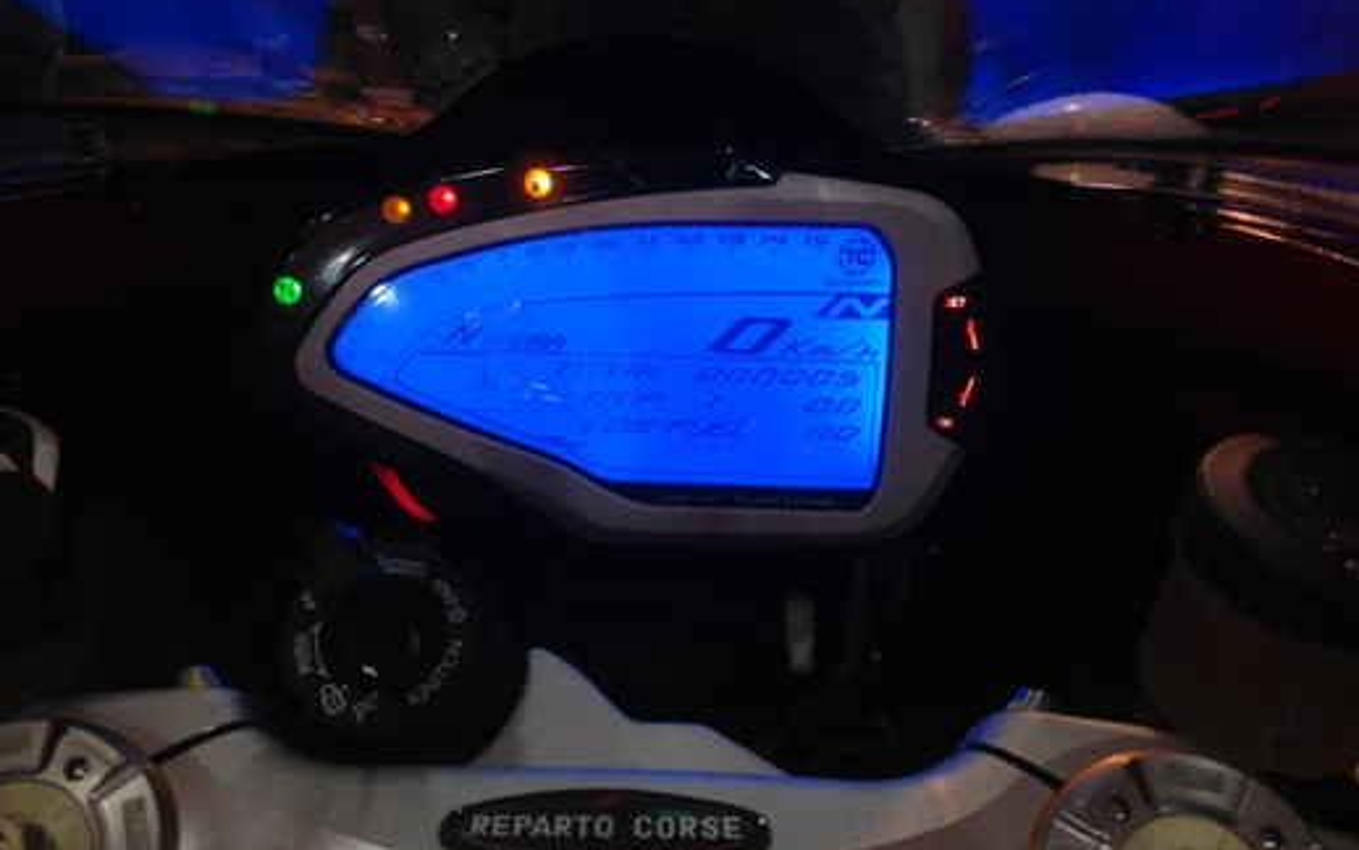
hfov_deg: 54.0
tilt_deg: -45.4
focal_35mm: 36
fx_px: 1334
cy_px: 475
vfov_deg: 35.3
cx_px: 678
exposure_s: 1/20
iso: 80
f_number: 2.4
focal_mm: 4.12
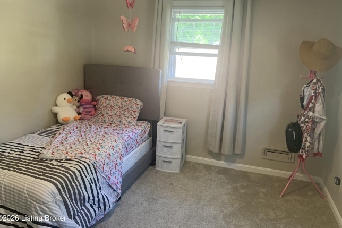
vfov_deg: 46.2
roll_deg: -2.9
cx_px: 173
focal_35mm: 28
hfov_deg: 65.5
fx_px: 266
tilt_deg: -10.6
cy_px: 97
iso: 100
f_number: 1.8
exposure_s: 1/60
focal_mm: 4.25
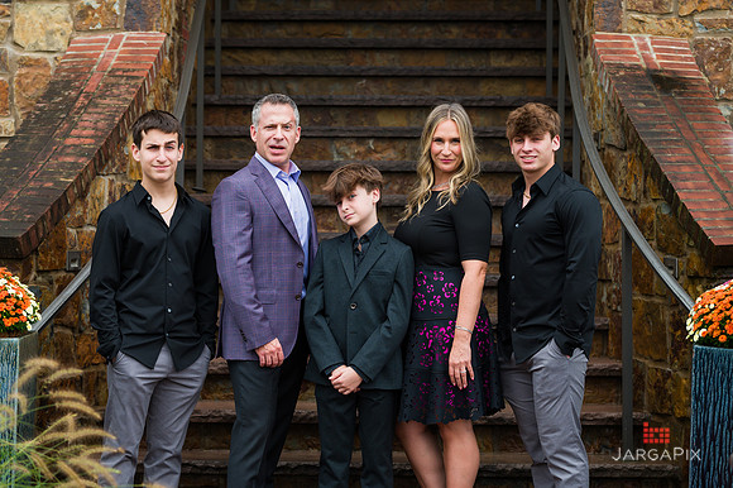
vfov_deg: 14.2
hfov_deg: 21.2
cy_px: 232
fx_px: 1955
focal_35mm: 96
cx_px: 347
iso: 200
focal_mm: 90
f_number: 4
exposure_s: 1/200
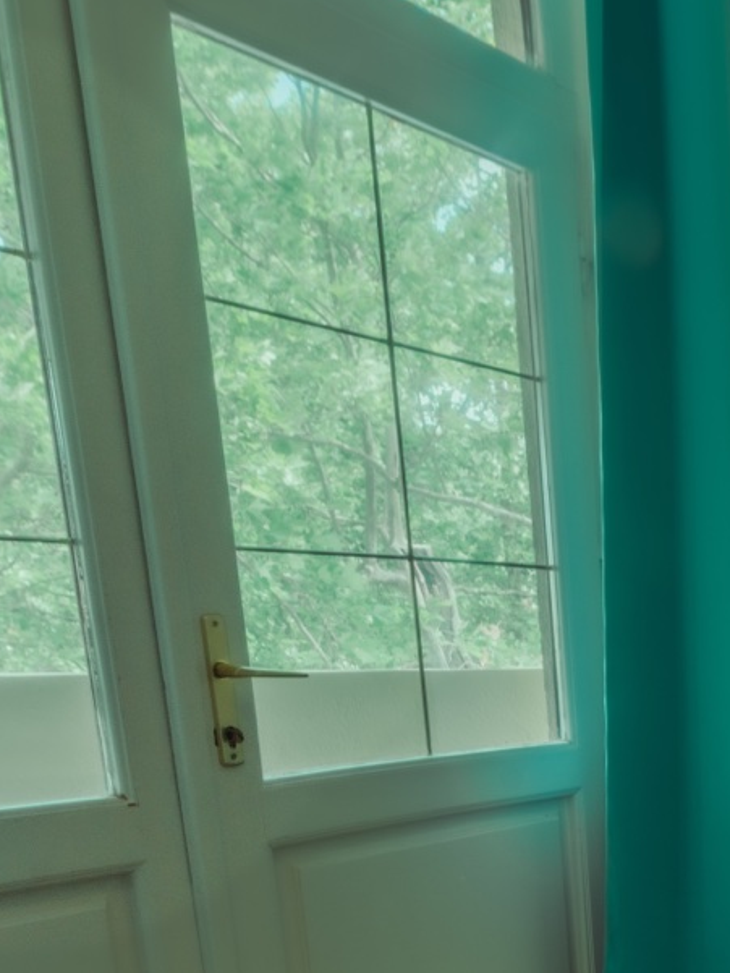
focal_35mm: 43
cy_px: 918
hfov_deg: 27.7
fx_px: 1209
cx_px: 958
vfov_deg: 39.8
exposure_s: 1/50
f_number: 10
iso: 100
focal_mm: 14
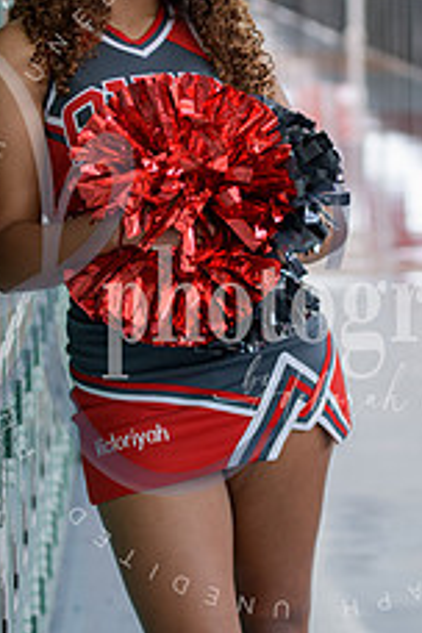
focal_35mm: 138
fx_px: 2426
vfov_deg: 14.9
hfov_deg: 9.9
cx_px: 261
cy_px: 261
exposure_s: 1/125
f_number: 2.8
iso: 250
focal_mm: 70
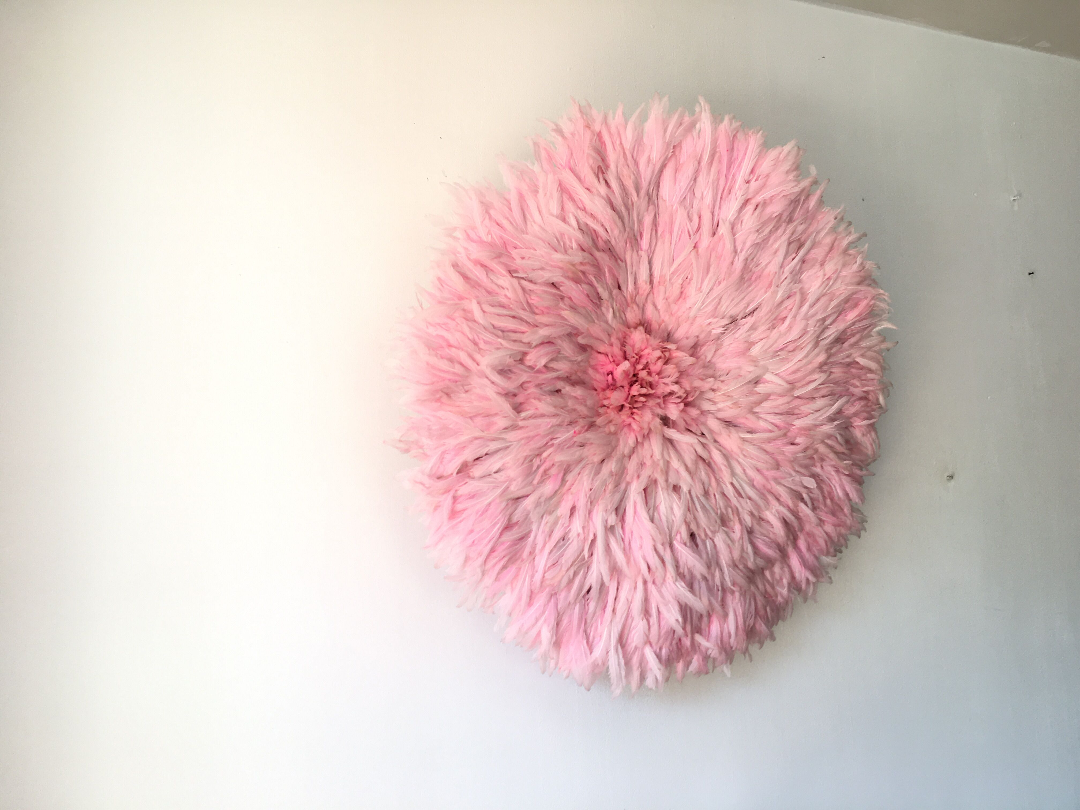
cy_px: 405
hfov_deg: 61.7
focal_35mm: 29
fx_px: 905
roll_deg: +0.9
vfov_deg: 48.2
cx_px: 540
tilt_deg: +8.0
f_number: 2.2
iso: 32
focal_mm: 4.15
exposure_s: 1/50
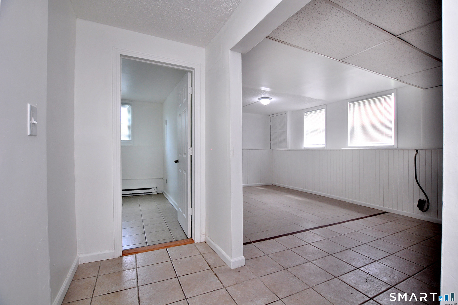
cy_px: 152
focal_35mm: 15
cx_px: 229
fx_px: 191
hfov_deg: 100.5
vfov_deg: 77.2
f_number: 4.5
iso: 320
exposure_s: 1/50
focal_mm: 10
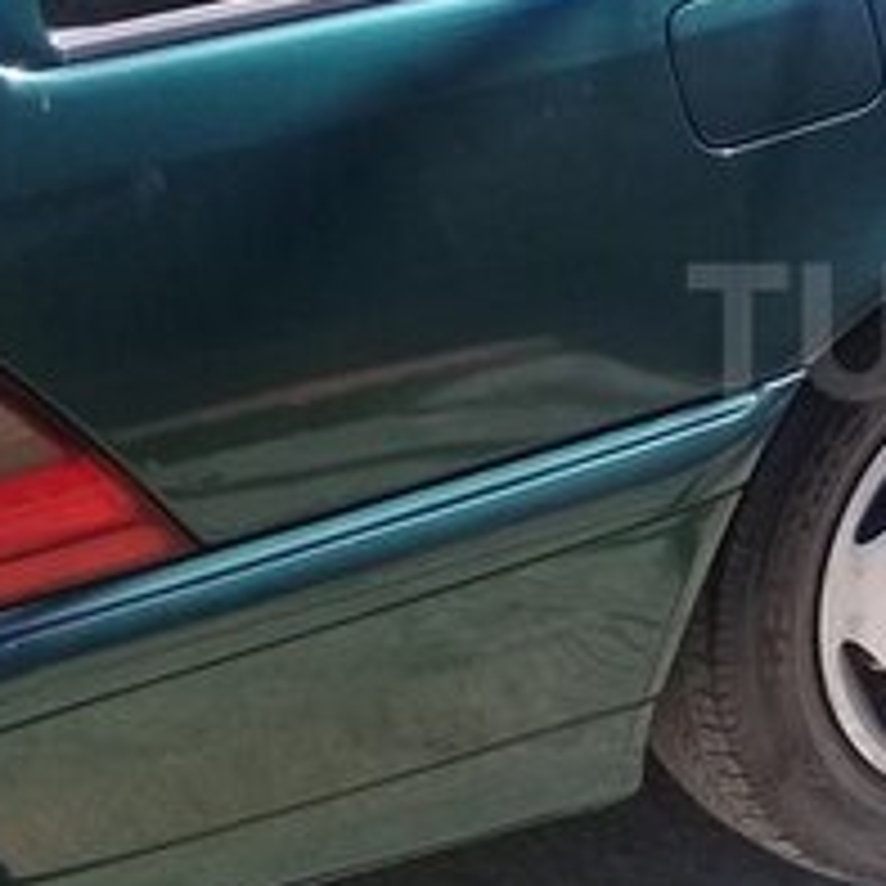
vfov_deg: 18.9
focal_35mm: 92
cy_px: 331
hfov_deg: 17.7
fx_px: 2664
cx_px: 1147
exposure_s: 1/370
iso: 50
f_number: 2.2
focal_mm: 3.3
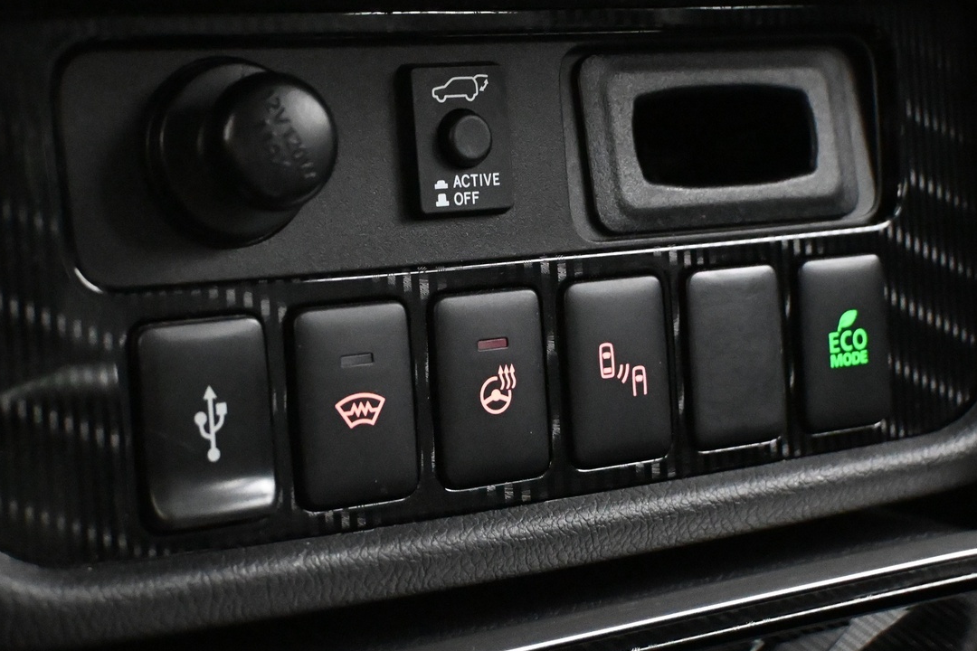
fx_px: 1984
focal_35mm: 73
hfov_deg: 27.7
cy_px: 264
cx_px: 453
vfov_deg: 18.6
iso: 12800
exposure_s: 1/20
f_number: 5
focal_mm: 32.5
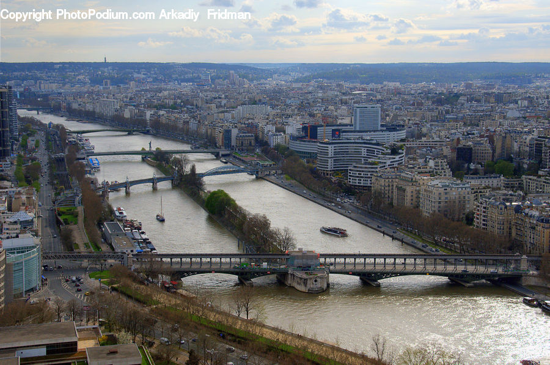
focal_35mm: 60
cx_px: 275
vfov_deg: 22.5
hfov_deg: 33.4
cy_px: 182
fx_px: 915
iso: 320
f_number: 8
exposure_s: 1/1600
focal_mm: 40
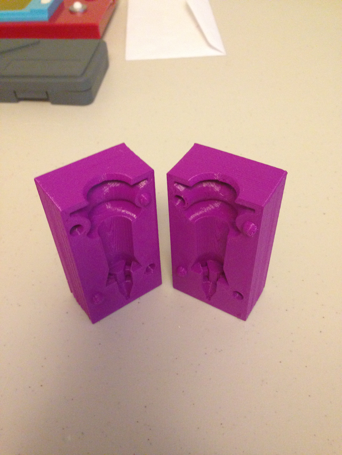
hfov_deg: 42.9
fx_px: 435
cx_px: 171
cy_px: 228
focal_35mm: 33
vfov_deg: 55.4
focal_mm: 4.12
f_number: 2.4
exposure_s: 1/17
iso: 400
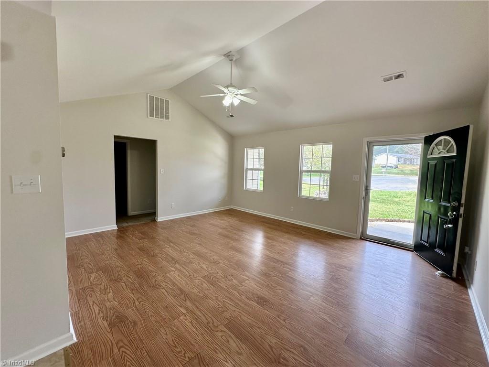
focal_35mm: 14
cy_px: 184
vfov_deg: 85.7
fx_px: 198
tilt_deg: -4.0
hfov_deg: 102.1
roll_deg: -1.3
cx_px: 244
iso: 50
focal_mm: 2.22
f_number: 2.2
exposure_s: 1/120
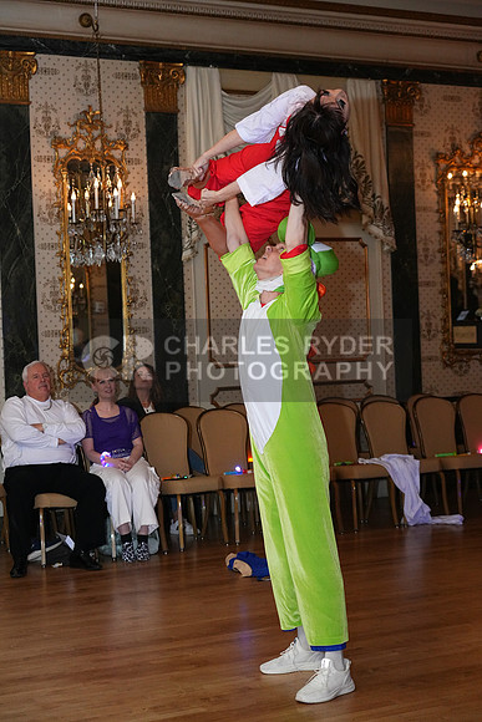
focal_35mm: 63
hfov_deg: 21.6
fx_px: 1264
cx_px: 241
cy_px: 361
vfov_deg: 31.9
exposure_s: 1/200
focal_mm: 63
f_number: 4
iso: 5000
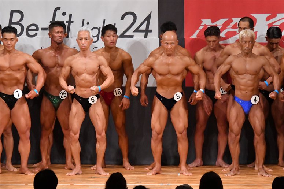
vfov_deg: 5.1
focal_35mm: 270
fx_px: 2129
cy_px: 94
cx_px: 142
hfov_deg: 7.6
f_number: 5.6
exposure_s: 1/400
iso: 10000
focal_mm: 180
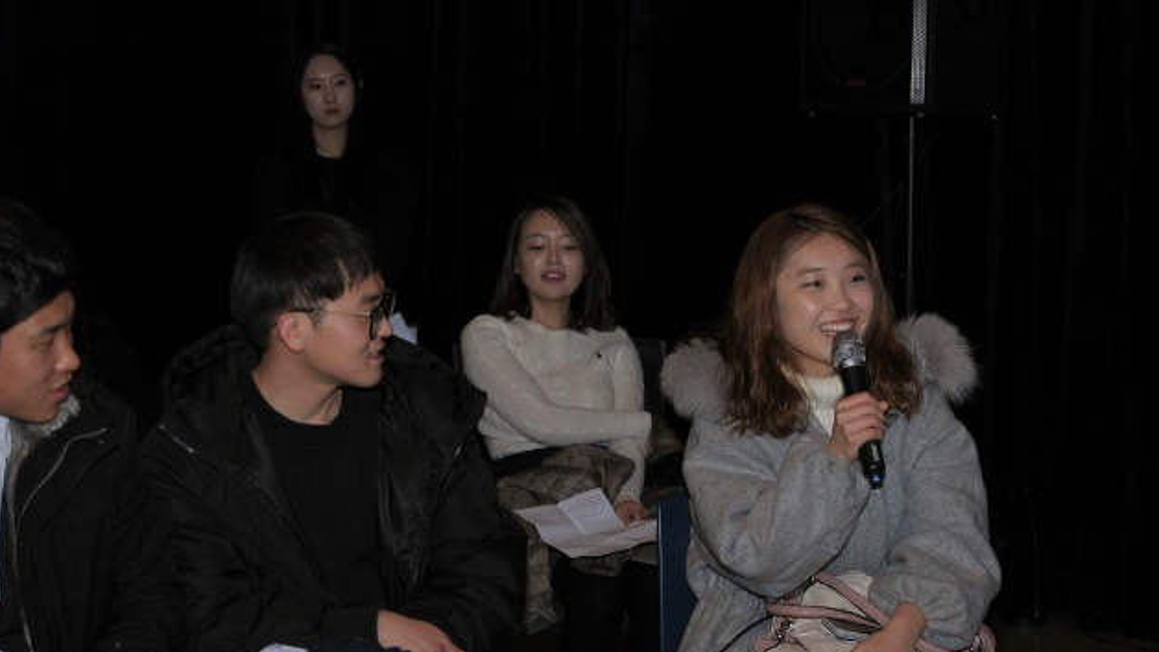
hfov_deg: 26.5
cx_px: 570
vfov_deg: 15.1
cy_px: 289
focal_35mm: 80
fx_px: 2458
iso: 500
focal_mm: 50
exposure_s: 1/160
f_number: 3.5
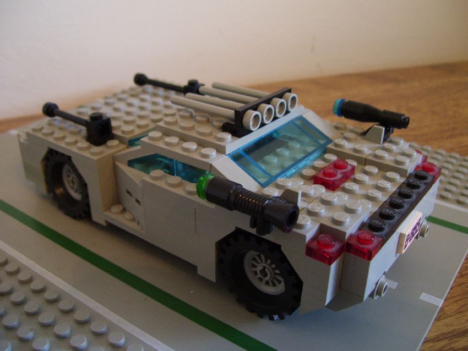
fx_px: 500
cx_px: 234
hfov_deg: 50.1
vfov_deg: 38.7
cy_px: 176
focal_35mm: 37
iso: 160
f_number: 2.7
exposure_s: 1/8
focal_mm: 6
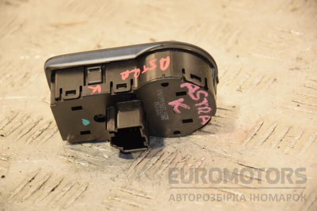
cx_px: 158
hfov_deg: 13.0
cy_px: 106
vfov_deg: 8.7
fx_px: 1387
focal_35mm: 158
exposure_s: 1/160
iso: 800
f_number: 5.6
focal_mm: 105
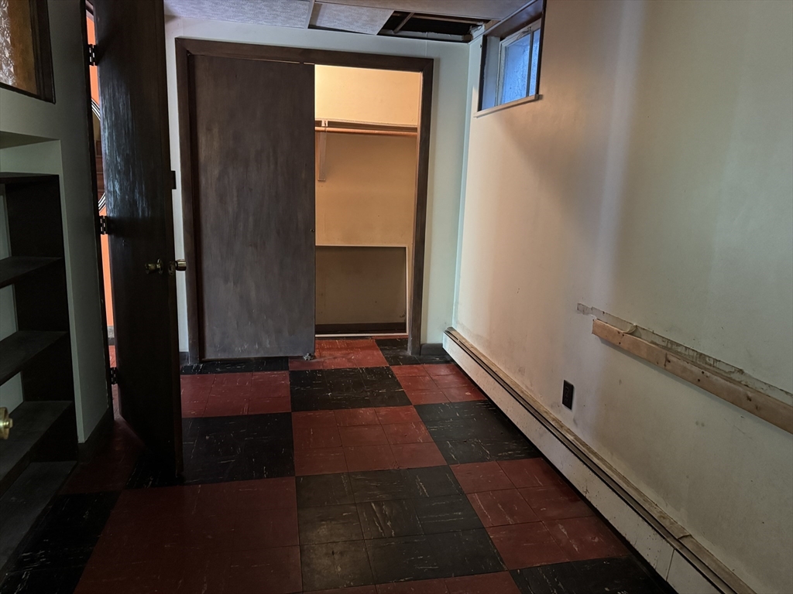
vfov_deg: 56.8
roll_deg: -1.8
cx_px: 396
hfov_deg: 71.6
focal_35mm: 24
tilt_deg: -12.0
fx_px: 550
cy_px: 297
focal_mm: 6.76
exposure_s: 1/30
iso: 800
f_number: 1.78
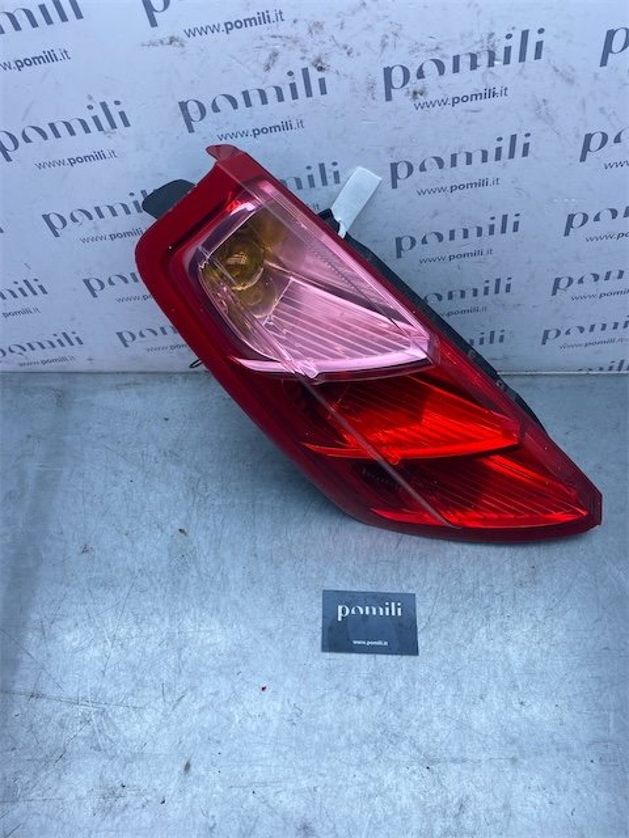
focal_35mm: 26
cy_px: 419
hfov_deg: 53.1
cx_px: 314
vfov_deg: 67.3
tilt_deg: -57.6
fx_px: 630
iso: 32
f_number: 1.8
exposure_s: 1/1147
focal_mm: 4.25
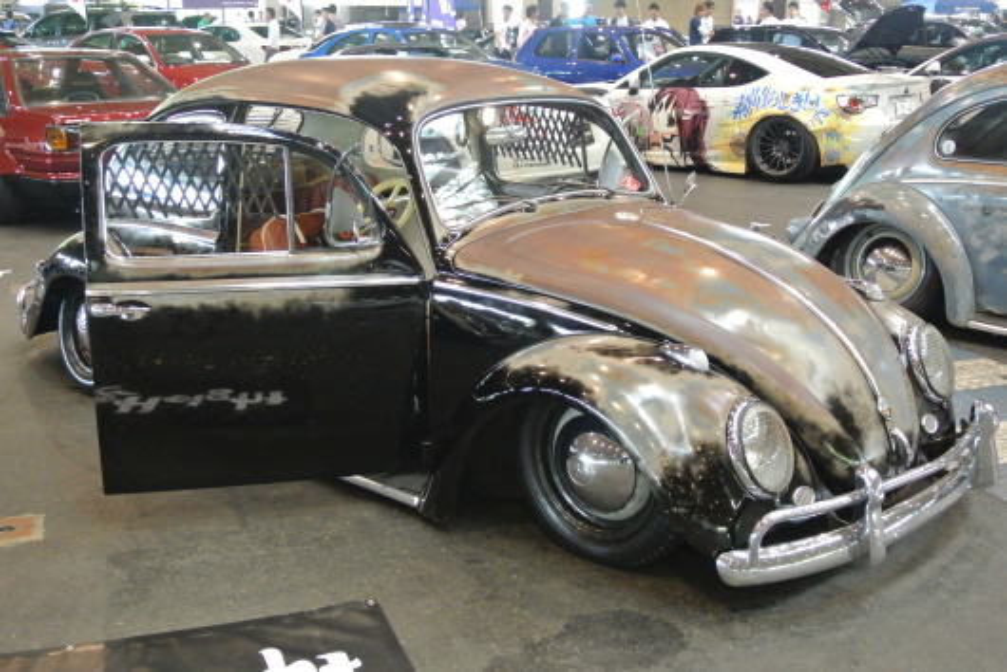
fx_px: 1259
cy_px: 336
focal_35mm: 45
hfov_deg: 43.6
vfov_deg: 29.9
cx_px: 504
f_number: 4.5
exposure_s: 1/30
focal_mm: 16.9
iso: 2000
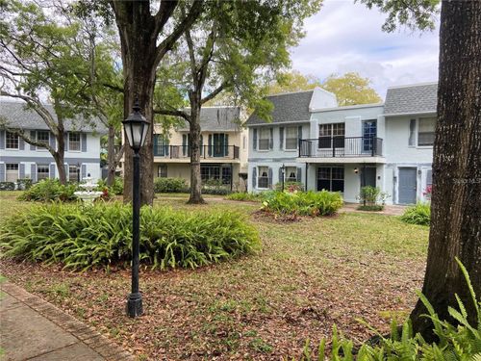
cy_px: 180
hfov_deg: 67.3
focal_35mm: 26
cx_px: 240
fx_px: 361
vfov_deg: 53.1
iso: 32
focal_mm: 4.25
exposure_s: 1/373
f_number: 1.8
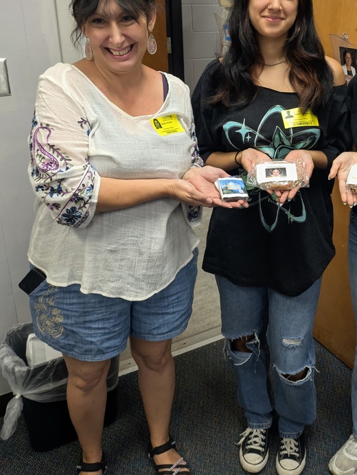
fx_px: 508
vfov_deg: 49.6
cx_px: 258
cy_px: 176
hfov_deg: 37.9
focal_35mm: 37
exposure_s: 1/120
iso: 247
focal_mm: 5.43
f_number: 1.89
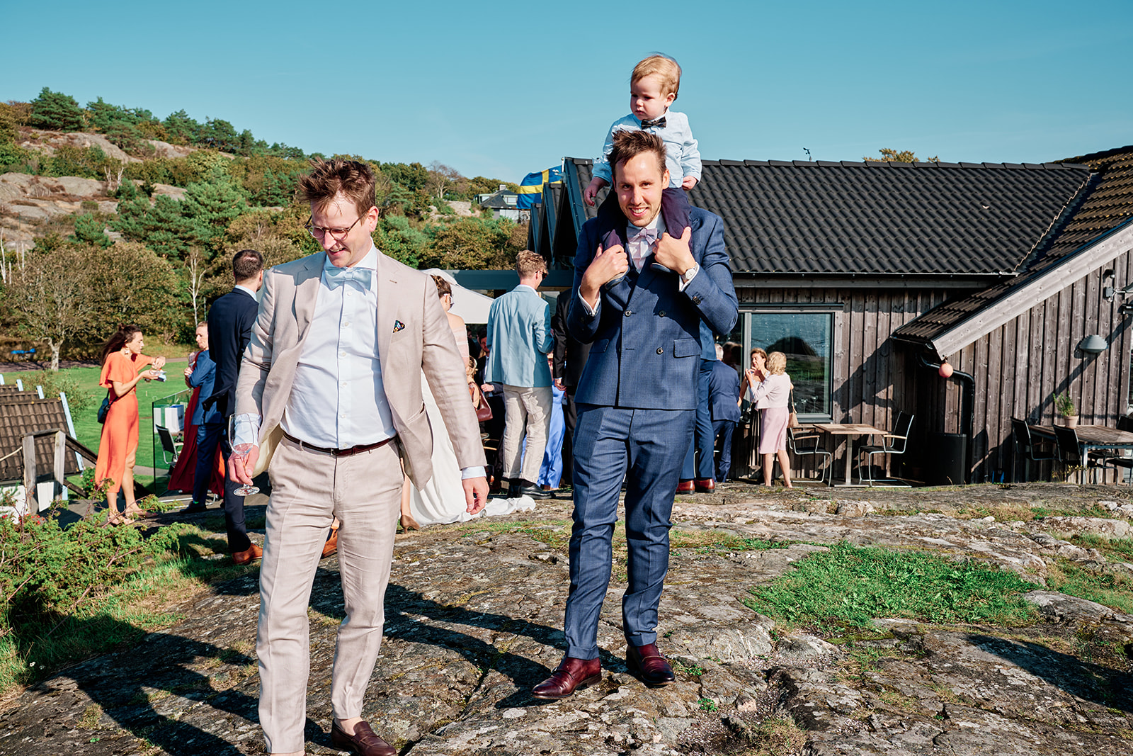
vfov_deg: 37.9
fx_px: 1102
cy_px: 378
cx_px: 566
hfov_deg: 54.4
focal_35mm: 35
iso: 125
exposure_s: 1/550
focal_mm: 23
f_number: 5.6
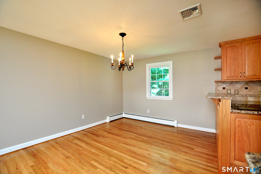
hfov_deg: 100.5
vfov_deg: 77.2
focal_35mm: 15
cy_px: 87
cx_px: 130
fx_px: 109
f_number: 4
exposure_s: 1/80
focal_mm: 10
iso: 320
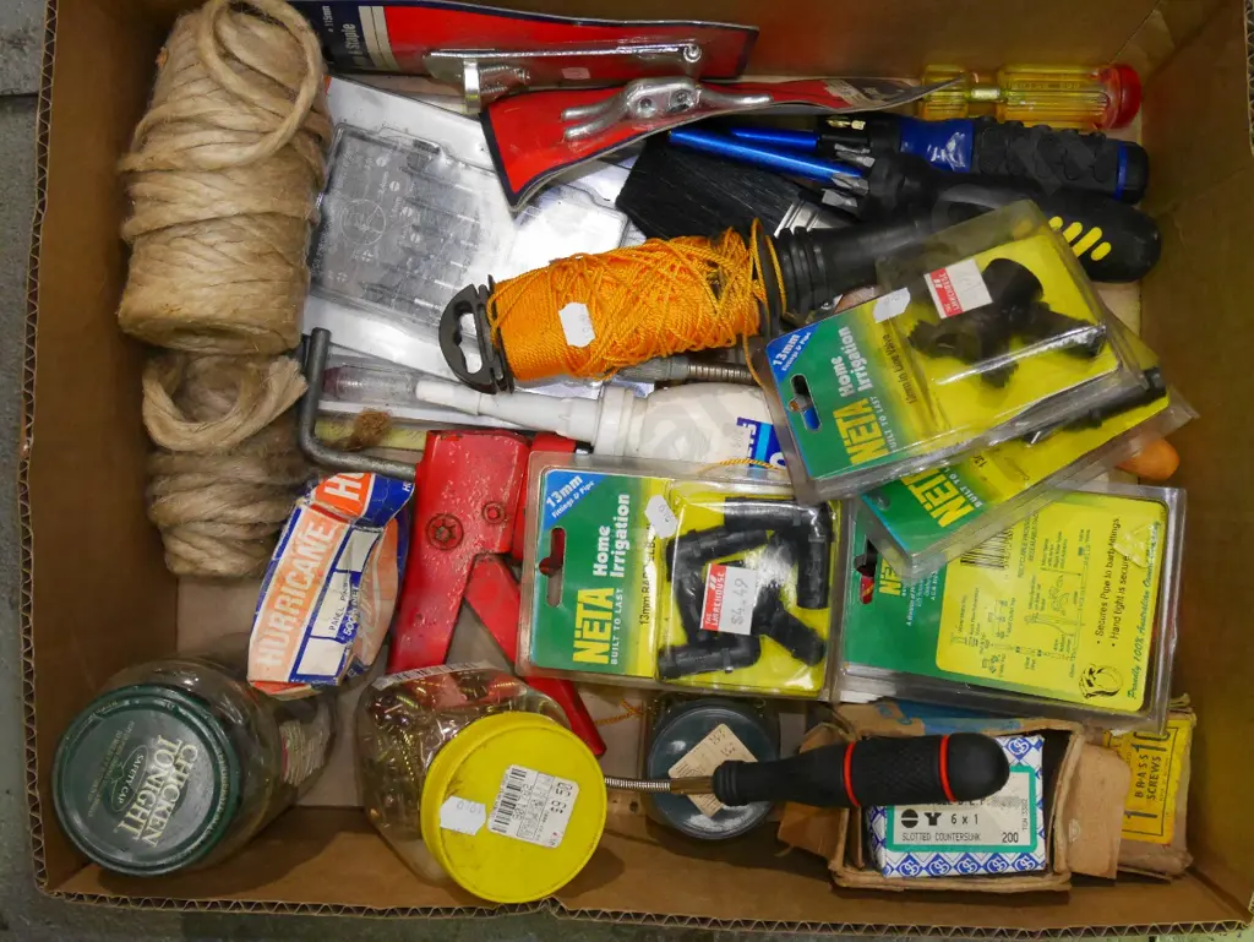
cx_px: 627
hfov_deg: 46.8
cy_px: 471
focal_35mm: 40
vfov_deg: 36.0
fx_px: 1450
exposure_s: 1/100
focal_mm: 20
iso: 3200
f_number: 4.6
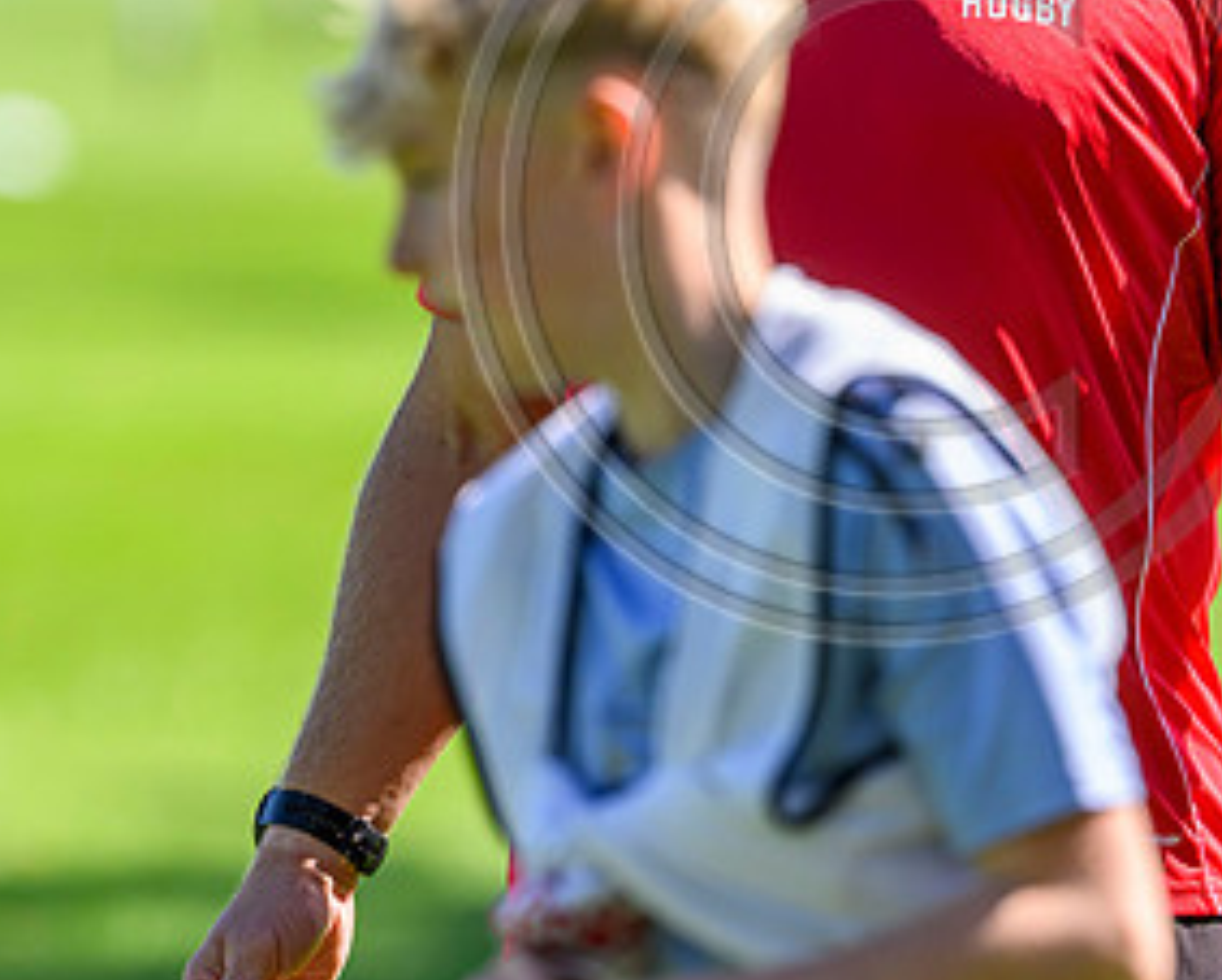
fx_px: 32366
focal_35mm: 894
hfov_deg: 2.2
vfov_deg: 1.7
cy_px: 207
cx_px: 1064
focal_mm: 400
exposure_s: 1/2000
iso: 500
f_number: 4.5
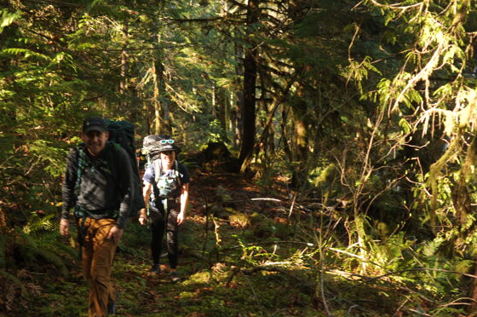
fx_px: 662
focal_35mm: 50
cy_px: 202
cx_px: 185
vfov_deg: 26.8
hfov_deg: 39.4
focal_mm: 35
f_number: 3.2
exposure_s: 1/100
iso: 250
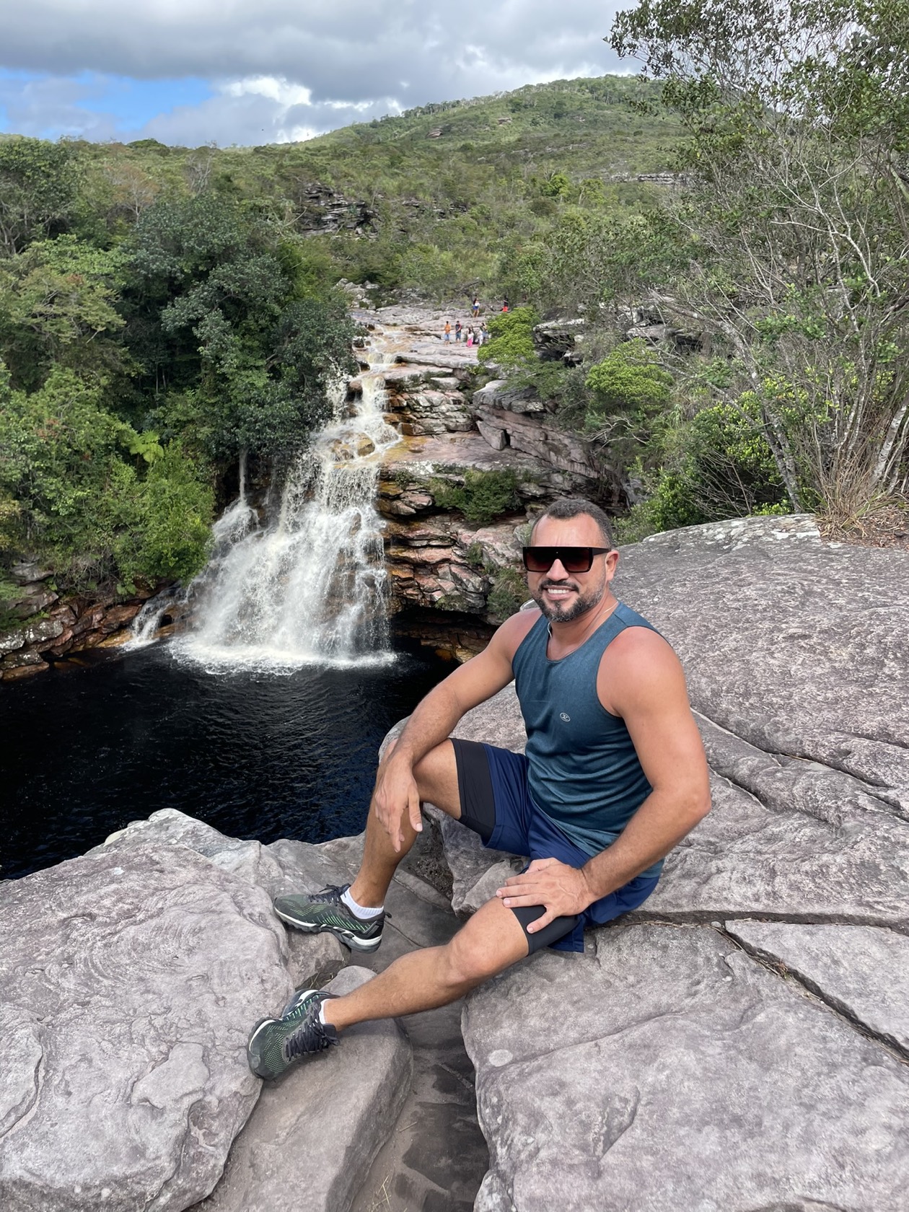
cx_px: 454
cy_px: 606
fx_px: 910
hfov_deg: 53.1
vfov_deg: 67.3
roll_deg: -1.2
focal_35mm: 26
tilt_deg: -20.5
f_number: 1.6
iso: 32
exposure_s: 1/882
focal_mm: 4.2
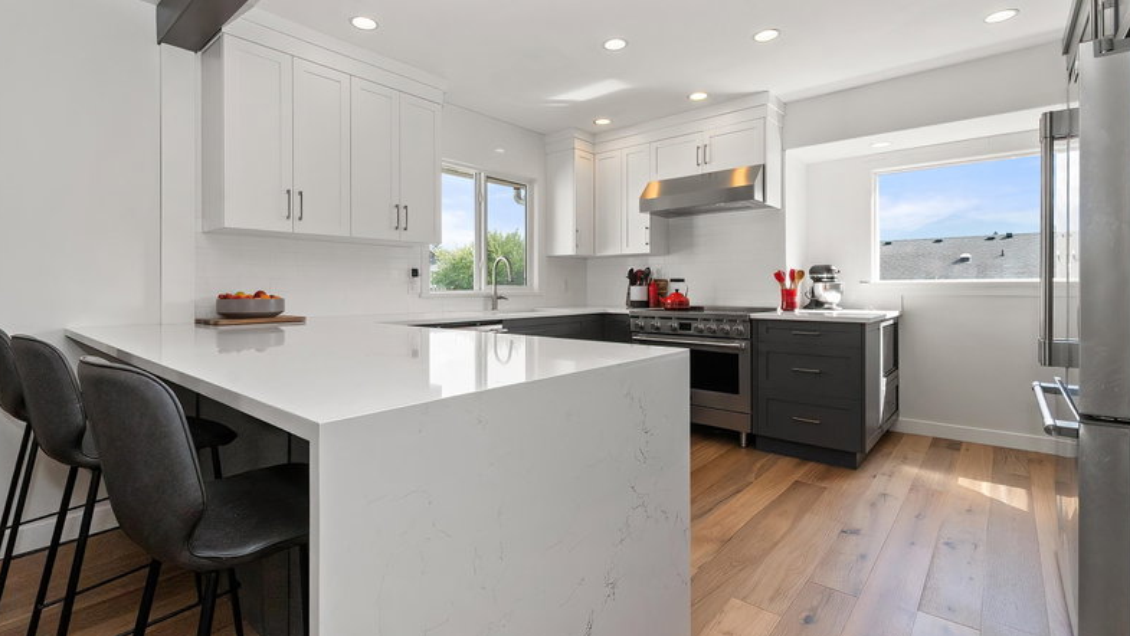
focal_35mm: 16
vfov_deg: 67.1
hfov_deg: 99.4
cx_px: 569
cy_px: 303
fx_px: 480
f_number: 10
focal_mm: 10
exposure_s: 1/200
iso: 320
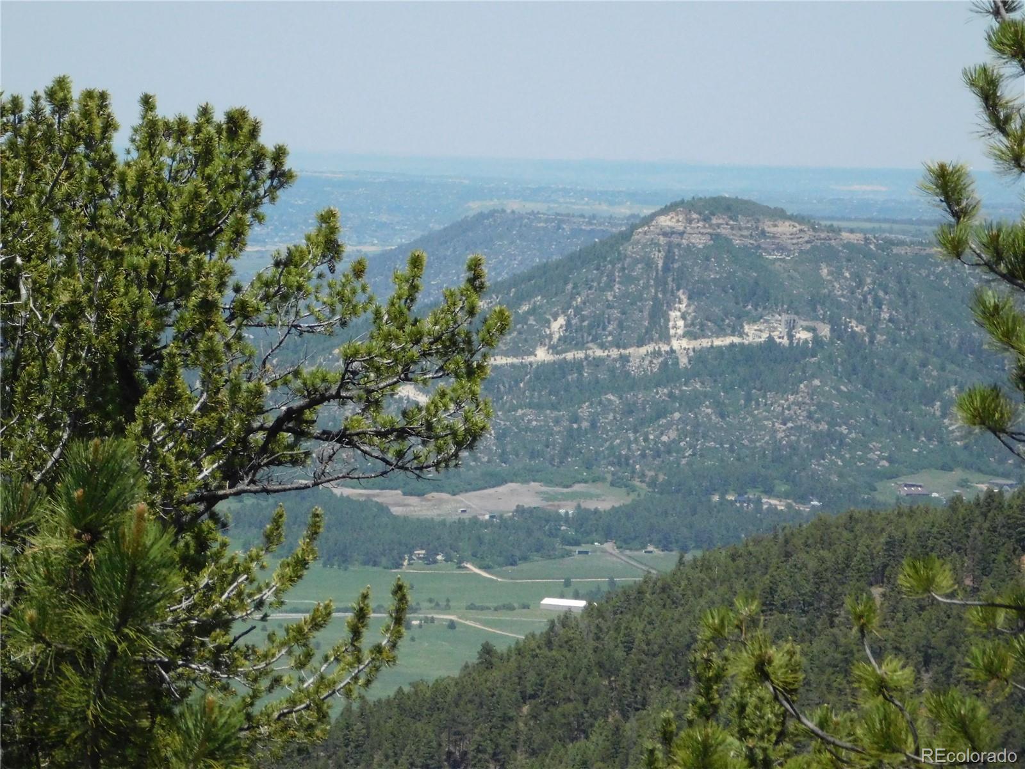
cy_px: 384
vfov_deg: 6.4
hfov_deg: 8.5
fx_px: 6870
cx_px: 512
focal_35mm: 232
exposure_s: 1/1000
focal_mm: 41.3
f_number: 11.2
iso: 800
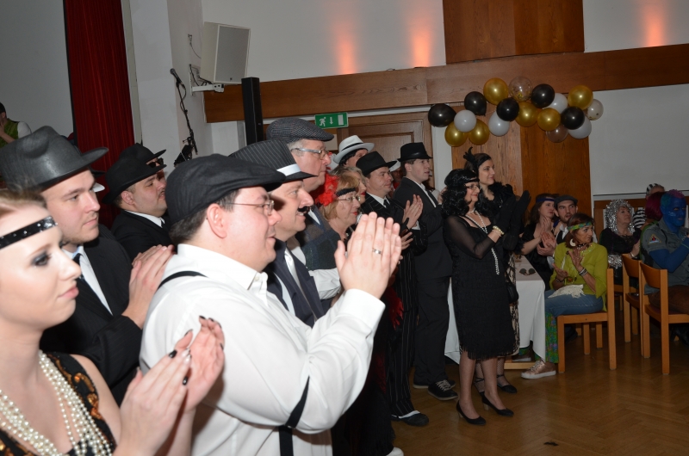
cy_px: 228
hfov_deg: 53.2
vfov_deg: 36.7
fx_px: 688
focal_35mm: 36
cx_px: 344
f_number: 5.6
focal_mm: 24
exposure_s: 1/60
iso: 400
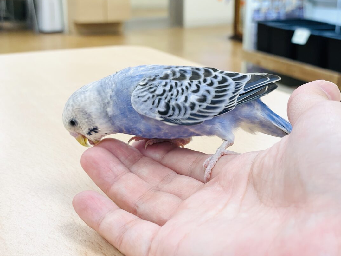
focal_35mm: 58
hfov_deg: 33.2
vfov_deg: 25.2
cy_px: 123
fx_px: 571
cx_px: 175
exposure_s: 1/100
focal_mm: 6
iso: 80
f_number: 2
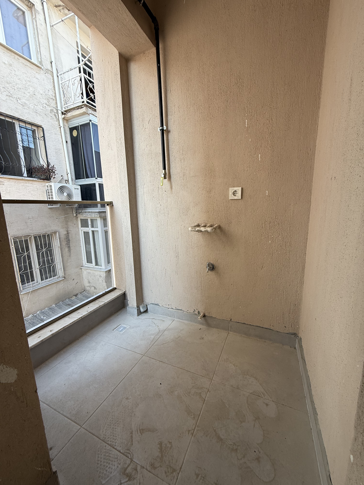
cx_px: 182
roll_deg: +0.2
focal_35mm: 14
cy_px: 242
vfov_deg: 102.1
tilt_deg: -10.1
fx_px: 196
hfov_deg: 85.7
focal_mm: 2.22
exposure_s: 1/171
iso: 50
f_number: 2.2
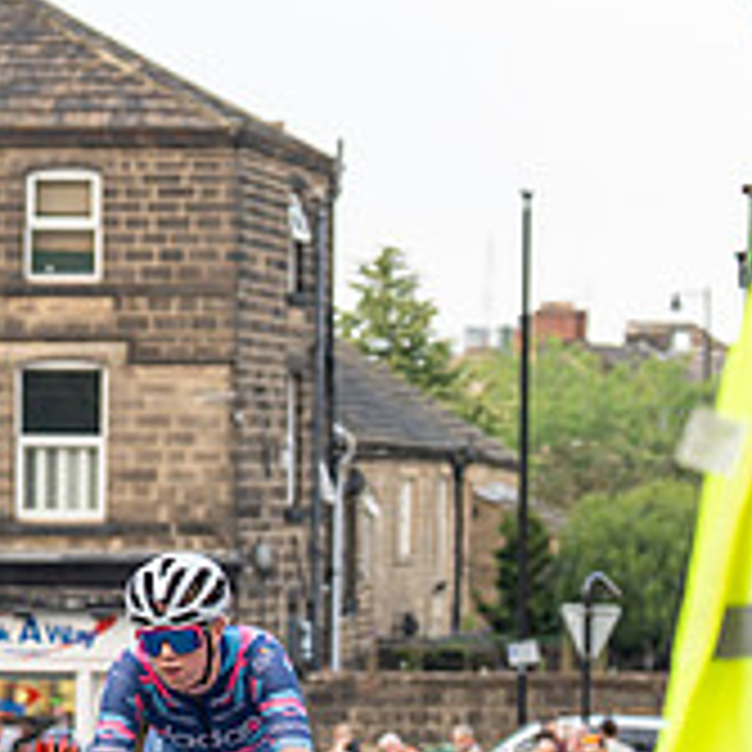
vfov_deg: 8.4
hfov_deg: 8.4
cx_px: -18
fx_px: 5088
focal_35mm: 207
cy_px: 561
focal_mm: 70
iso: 500
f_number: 3.5
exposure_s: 1/1000
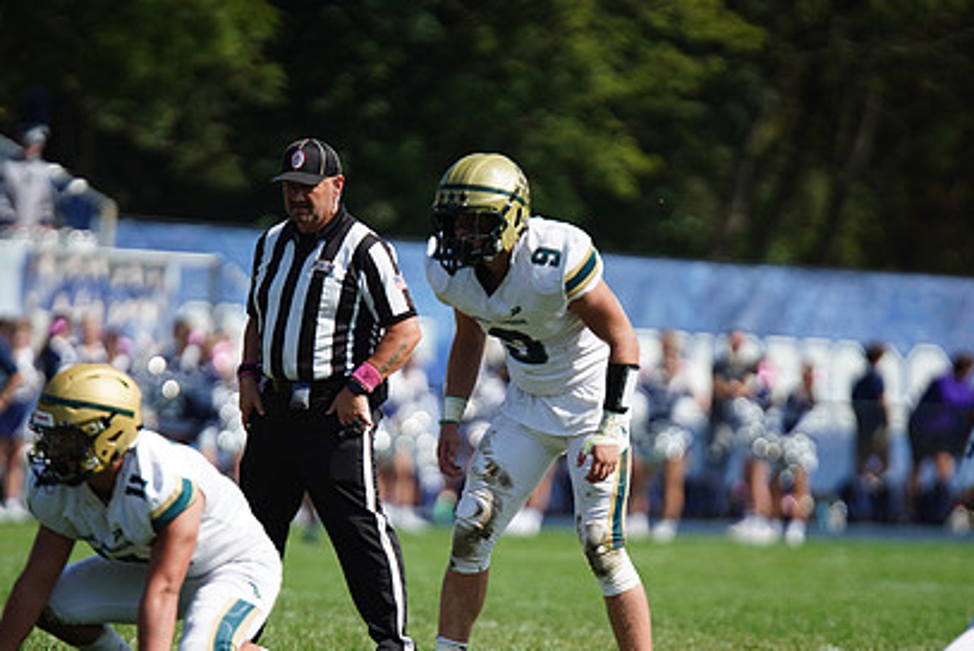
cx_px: 431
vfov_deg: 3.2
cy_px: 425
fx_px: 11561
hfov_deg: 4.8
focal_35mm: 427
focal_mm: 300
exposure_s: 1/5000
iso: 400
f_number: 2.8
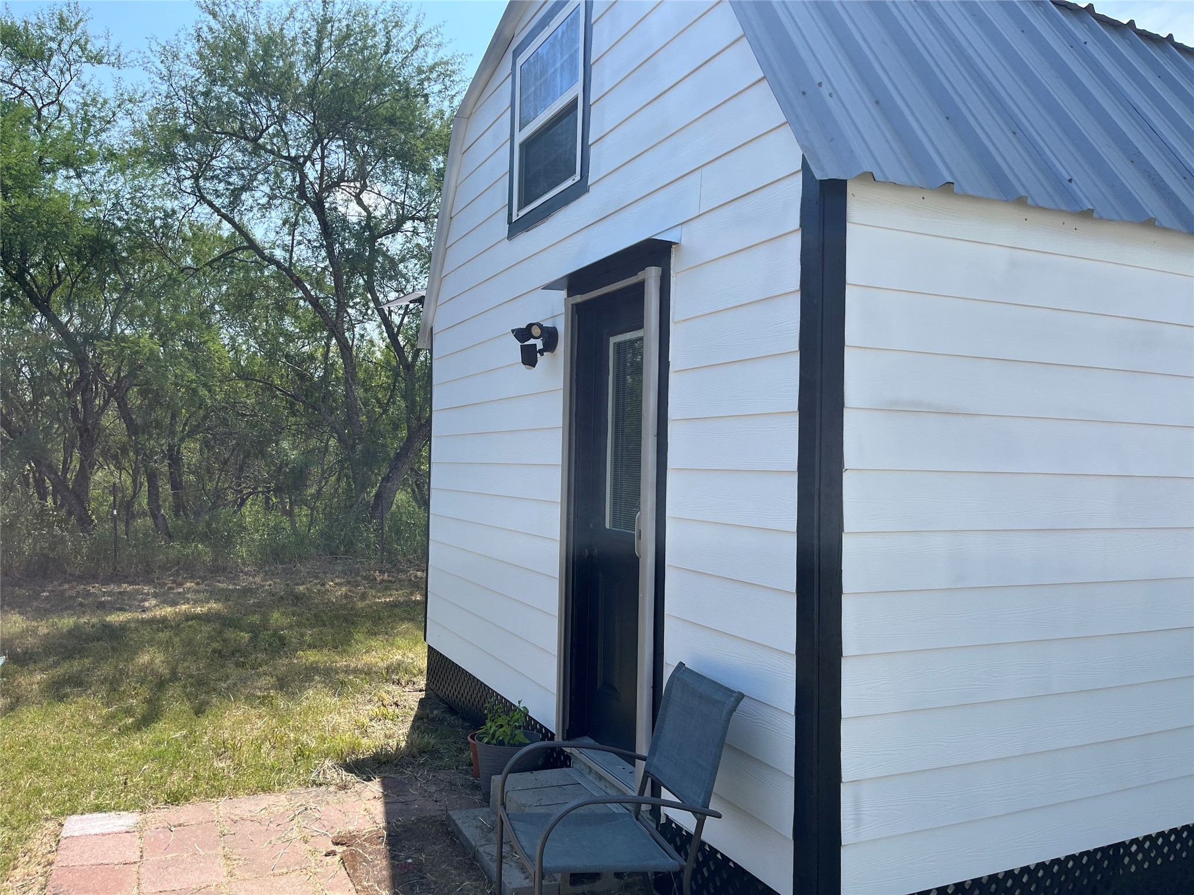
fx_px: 897
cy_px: 448
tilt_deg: +1.0
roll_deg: -1.8
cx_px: 597
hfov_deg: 67.3
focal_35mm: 26
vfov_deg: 53.1
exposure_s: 1/2309
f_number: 1.6
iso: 50
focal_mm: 5.1
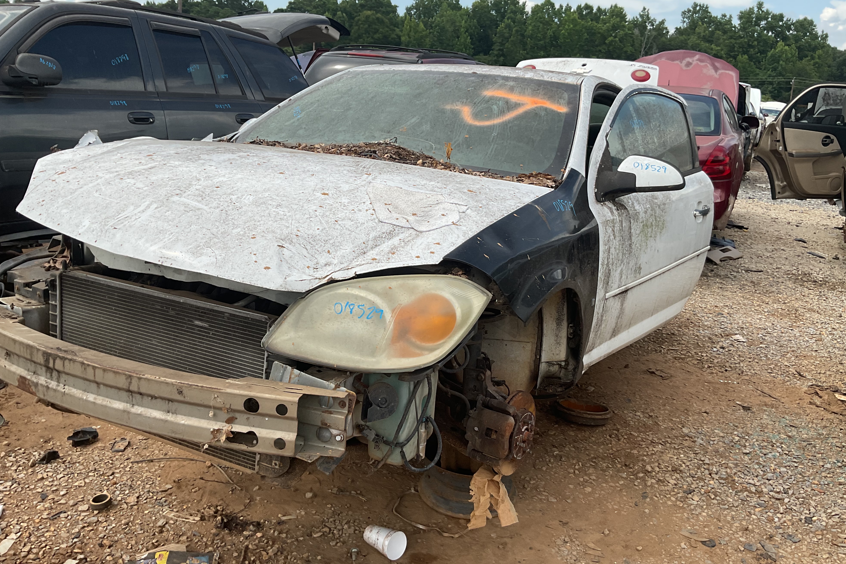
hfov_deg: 60.3
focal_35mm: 31
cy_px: 263
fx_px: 728
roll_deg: -2.5
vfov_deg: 42.3
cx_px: 431
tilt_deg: -14.6
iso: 16
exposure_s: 1/1250
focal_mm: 3
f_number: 1.8
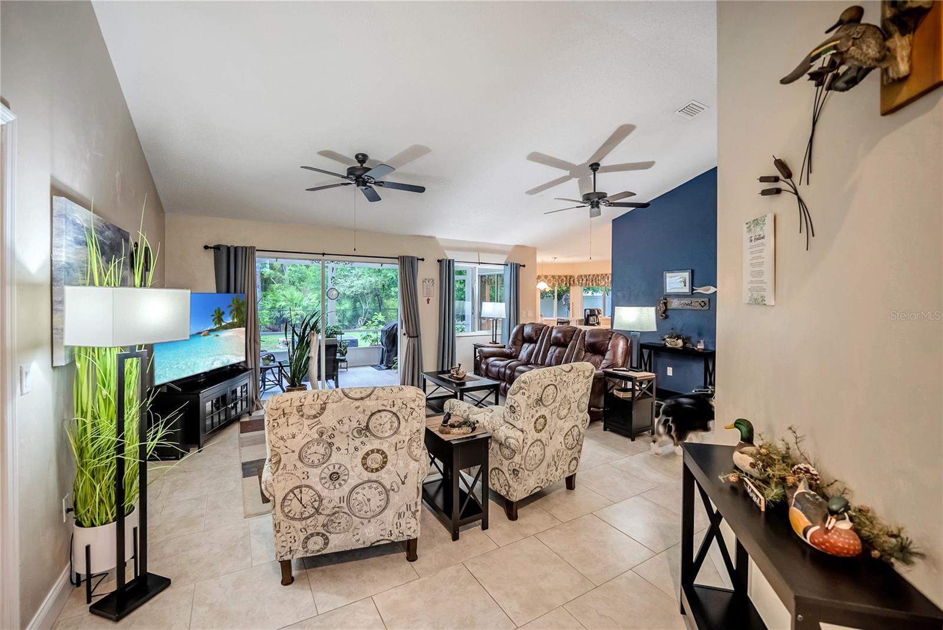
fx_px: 367
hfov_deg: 104.2
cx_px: 472
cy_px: 315
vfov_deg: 81.3
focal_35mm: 14
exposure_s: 1/800
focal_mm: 14
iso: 1600
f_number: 3.2
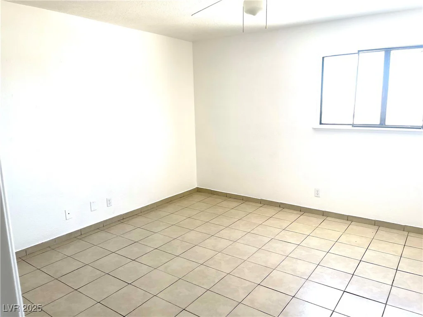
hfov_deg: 69.4
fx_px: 305
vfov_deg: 54.9
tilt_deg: -10.0
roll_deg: +1.2
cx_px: 212
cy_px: 158
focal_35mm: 25
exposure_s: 1/125
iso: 32
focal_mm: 5.1
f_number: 1.6
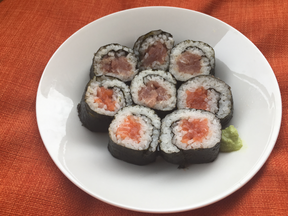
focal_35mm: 29
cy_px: 108
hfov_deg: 61.7
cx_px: 144
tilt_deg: -51.3
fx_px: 241
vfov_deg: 48.2
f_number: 2.2
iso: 25
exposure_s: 1/460
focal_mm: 4.15
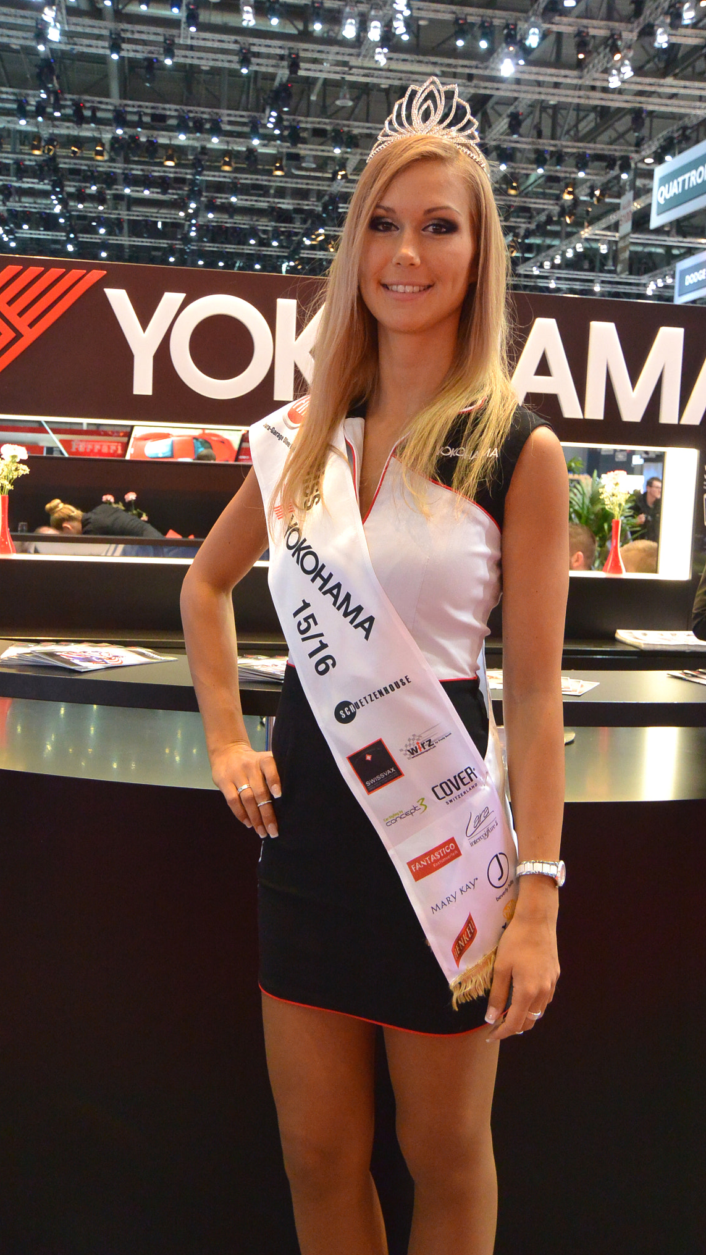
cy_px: 626
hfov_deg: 31.2
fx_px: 1265
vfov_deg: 52.8
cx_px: 355
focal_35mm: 38
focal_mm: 13.6
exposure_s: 1/60
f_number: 4.5
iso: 800
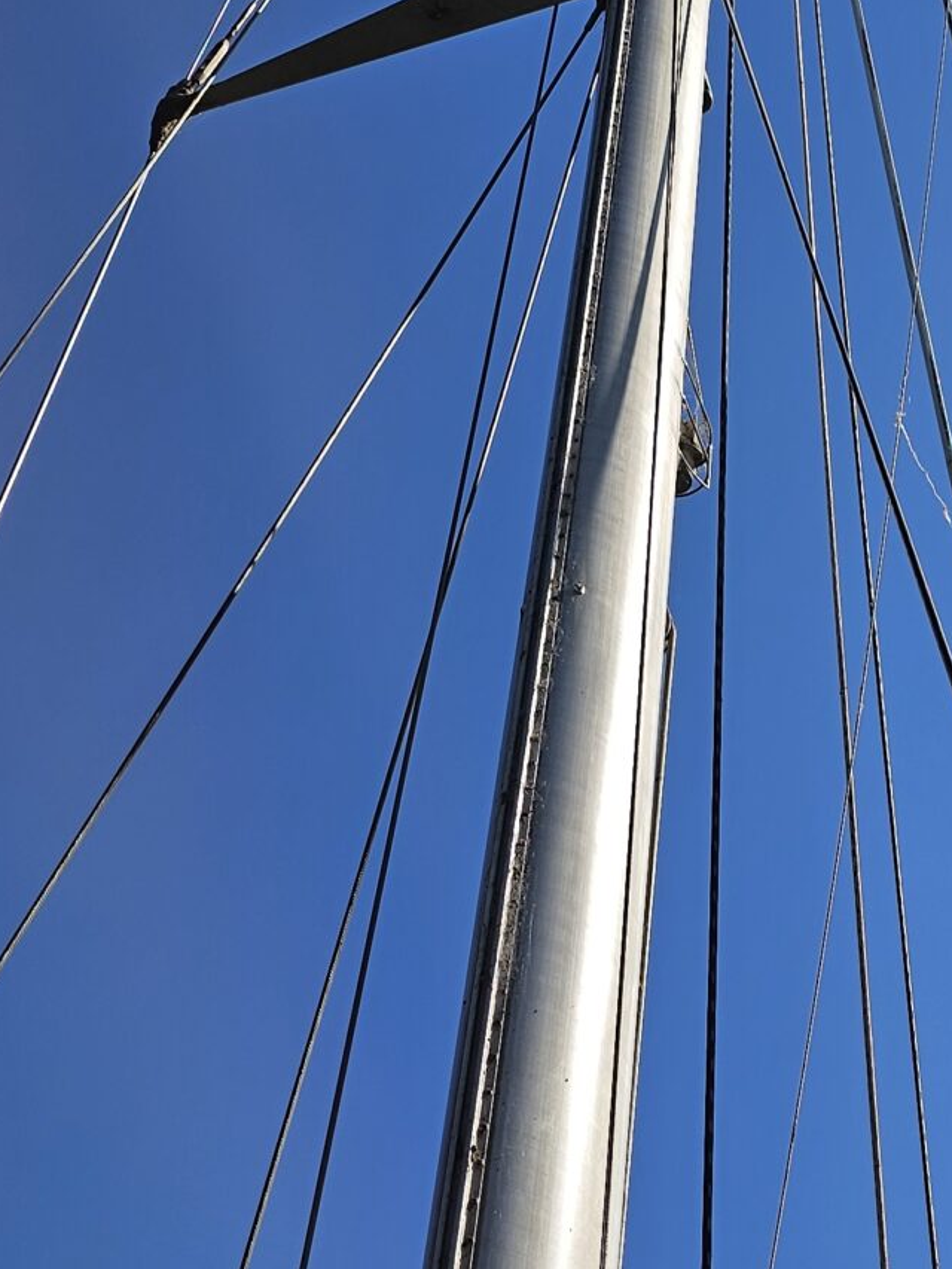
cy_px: 305
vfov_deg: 27.7
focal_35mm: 69
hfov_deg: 21.2
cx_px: 681
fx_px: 2530
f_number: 1.7
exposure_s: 1/1533
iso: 16
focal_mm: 6.3
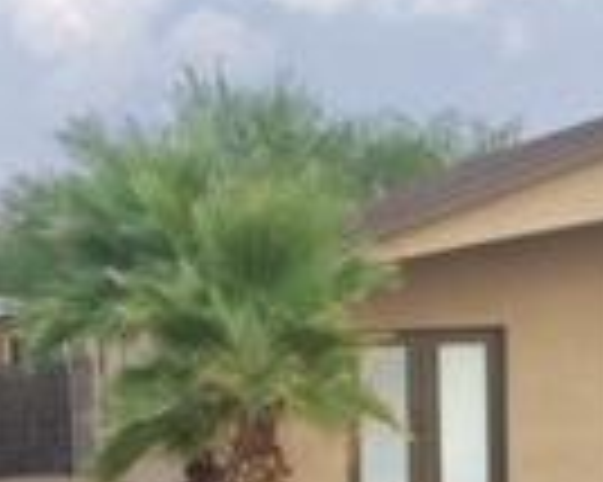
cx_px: 342
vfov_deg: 11.0
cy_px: 734
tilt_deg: -9.4
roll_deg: +1.3
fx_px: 2408
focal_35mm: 135
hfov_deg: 14.3
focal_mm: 4.15
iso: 32
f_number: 2.2
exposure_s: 1/141
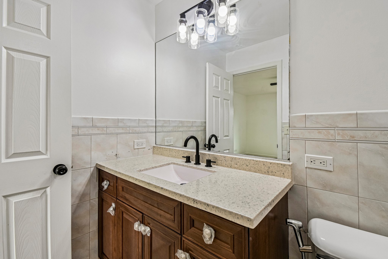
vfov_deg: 77.3
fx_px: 162
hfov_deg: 100.4
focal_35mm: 15
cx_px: 194
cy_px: 130
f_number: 8
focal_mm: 10
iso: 125
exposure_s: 1/15
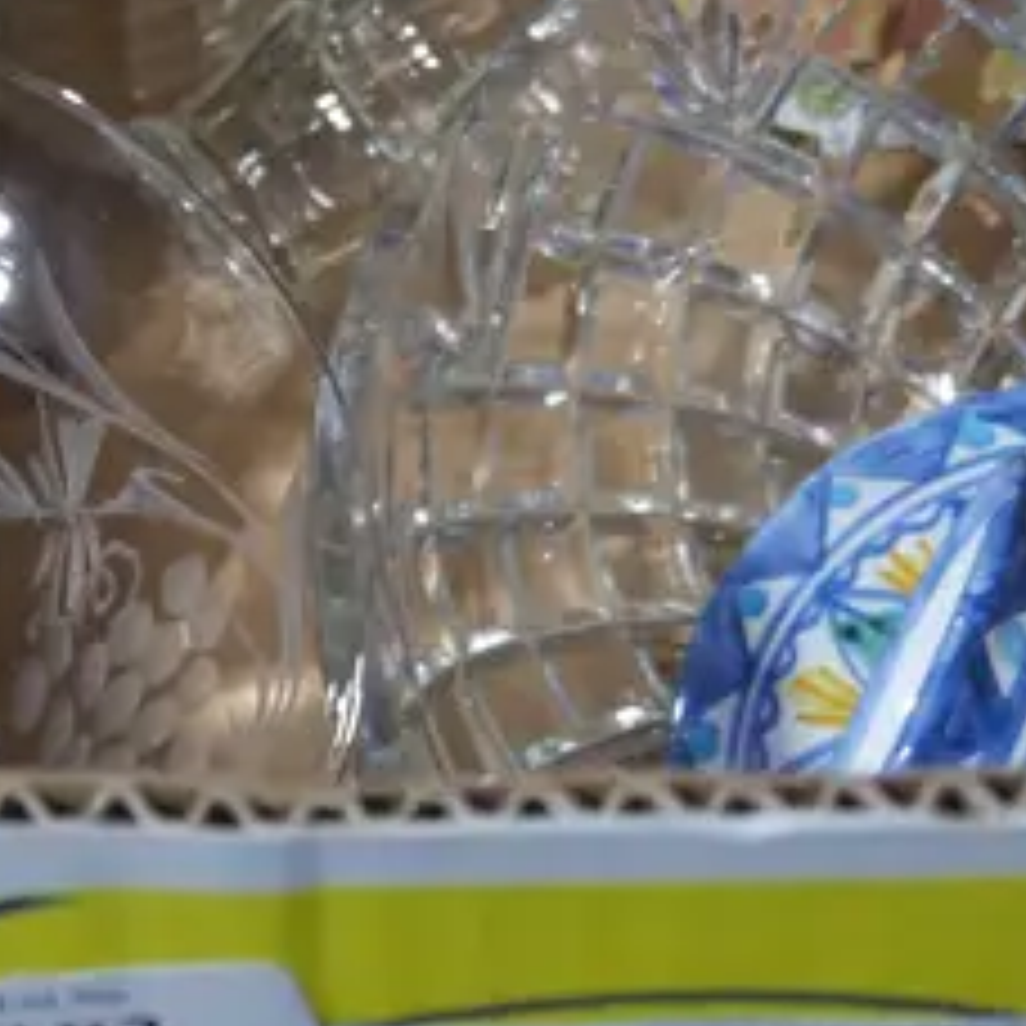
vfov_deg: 12.3
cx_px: 472
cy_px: -542
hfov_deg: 12.9
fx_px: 4527
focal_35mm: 135
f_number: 4
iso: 500
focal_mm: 17
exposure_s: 1/60
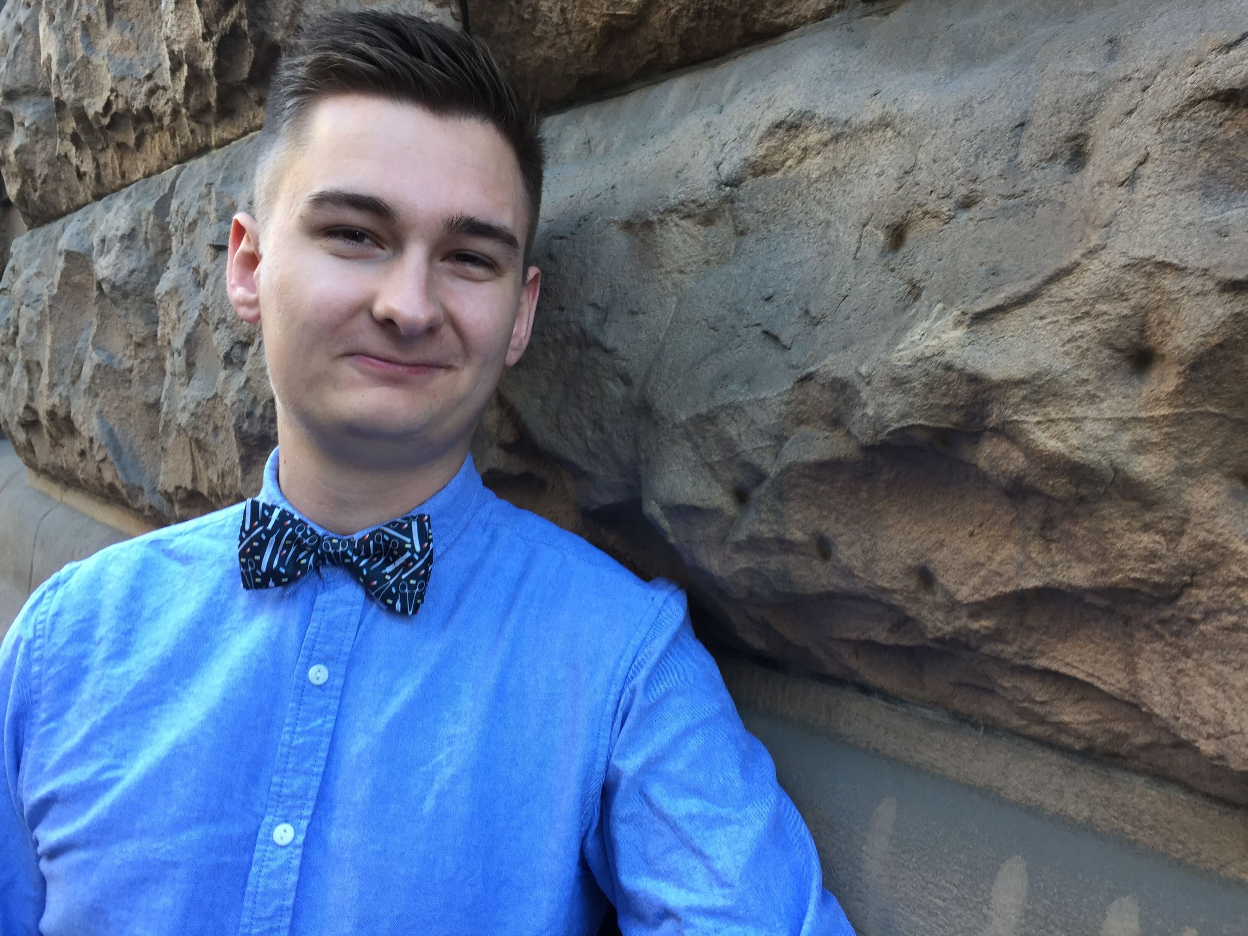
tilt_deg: -6.0
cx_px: 624
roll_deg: -2.7
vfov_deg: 48.2
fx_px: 1046
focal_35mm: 29
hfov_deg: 61.7
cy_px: 468
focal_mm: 4.15
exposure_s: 1/50
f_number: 2.2
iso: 40
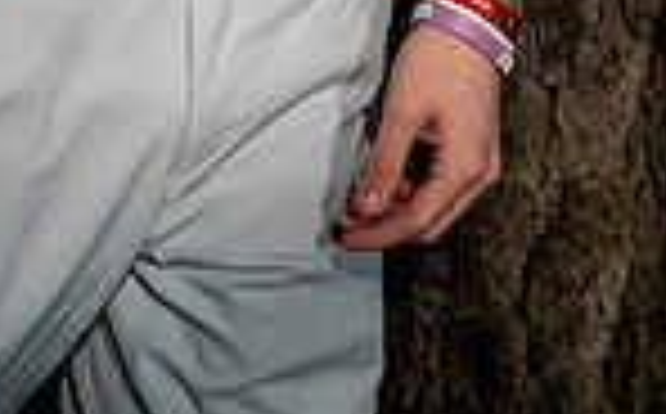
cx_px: 122
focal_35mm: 118
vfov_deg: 9.8
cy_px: -554
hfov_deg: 17.5
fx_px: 2139
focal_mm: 38
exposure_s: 1/250
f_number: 4.5
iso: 160
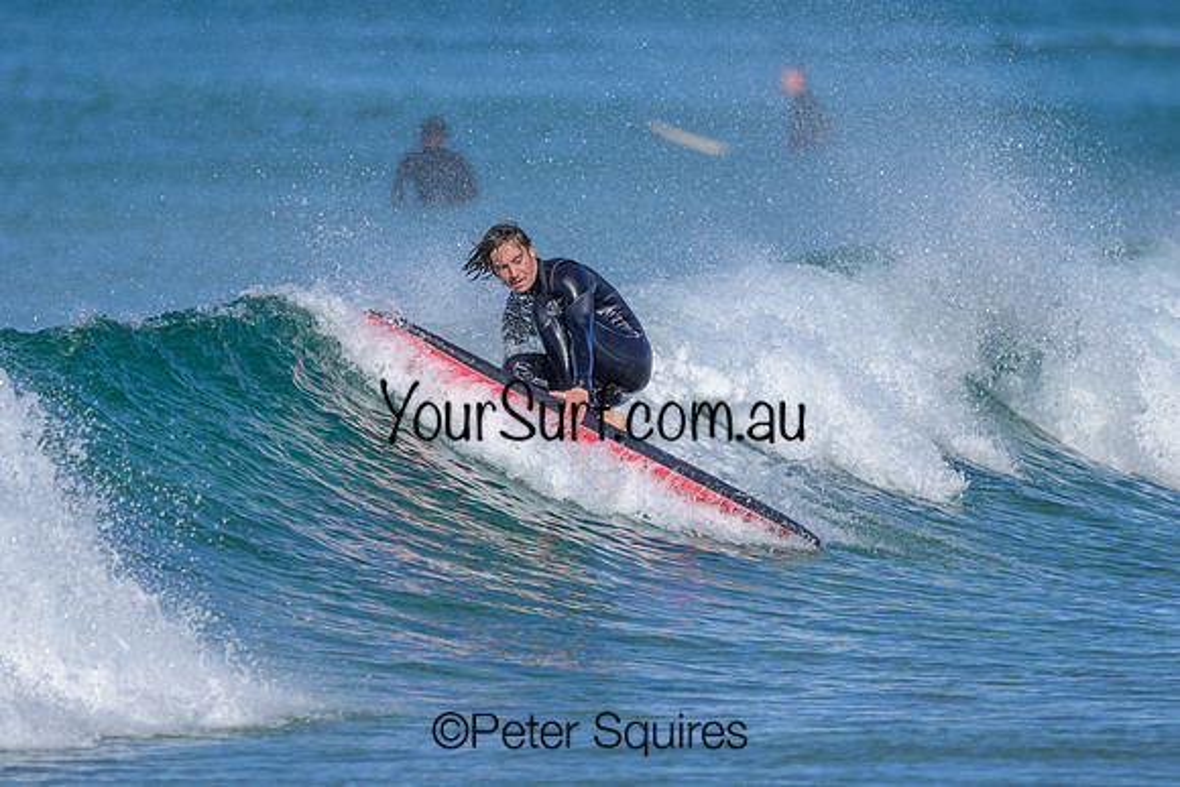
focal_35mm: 1093
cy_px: 405
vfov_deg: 1.3
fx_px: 35831
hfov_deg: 1.9
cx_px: 467
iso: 250
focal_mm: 800
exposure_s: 1/2000
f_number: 6.3
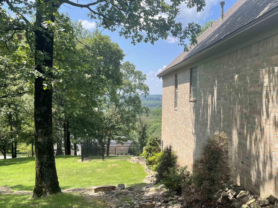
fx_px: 305
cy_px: 124
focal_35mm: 38
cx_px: 202
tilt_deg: -5.1
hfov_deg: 47.5
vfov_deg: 37.6
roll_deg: -1.6
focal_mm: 4.2
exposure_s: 1/1221
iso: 32
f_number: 1.6
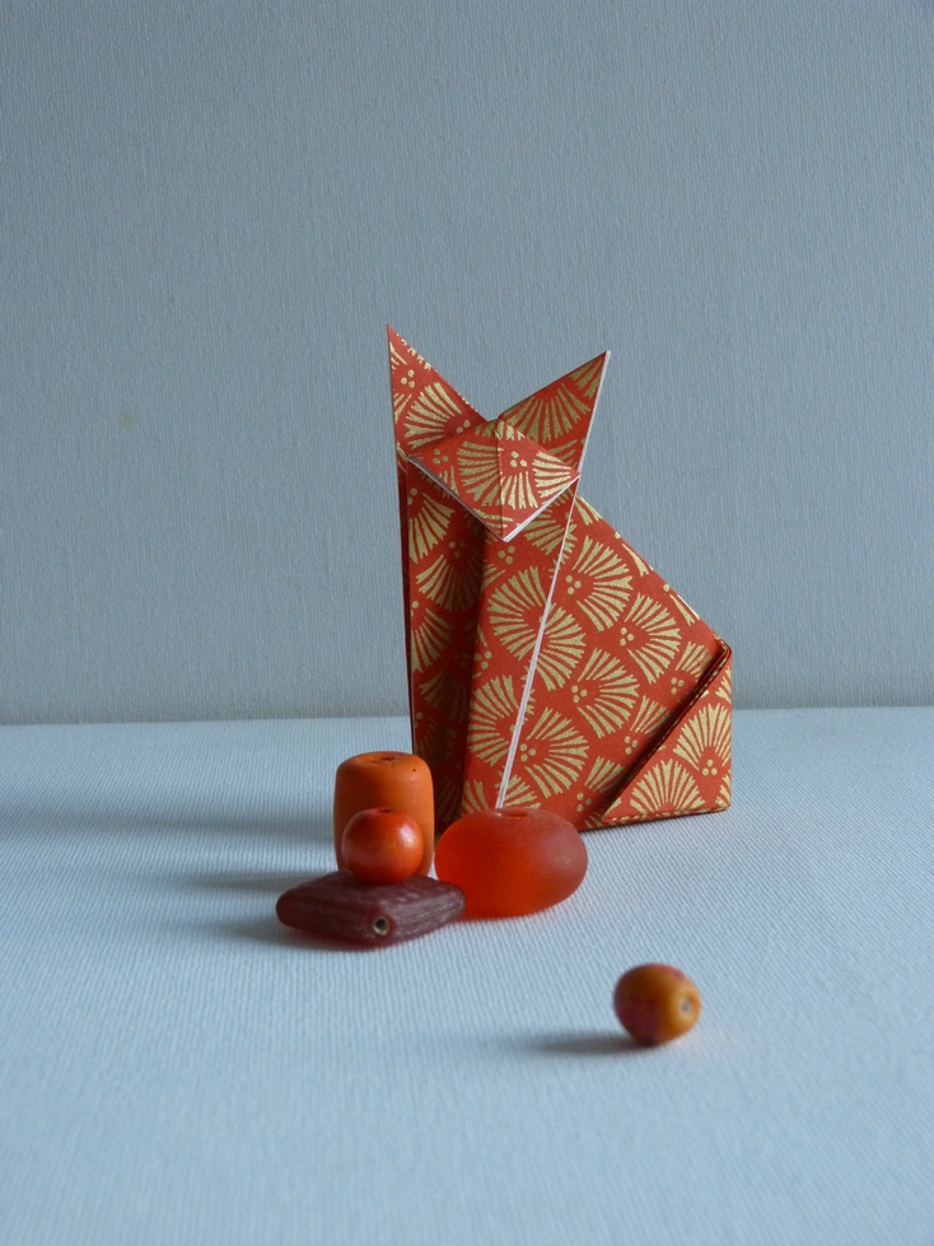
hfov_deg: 25.2
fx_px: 2087
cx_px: 467
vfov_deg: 33.2
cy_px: 623
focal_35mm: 58
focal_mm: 10.5
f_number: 3.2
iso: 400
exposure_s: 1/50
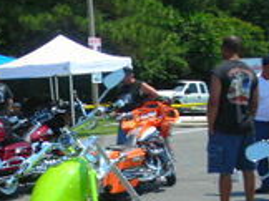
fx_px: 729
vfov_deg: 15.4
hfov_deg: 20.4
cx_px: 17
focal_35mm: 94
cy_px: 199
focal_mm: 6.3
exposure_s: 1/146
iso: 50
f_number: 6.4
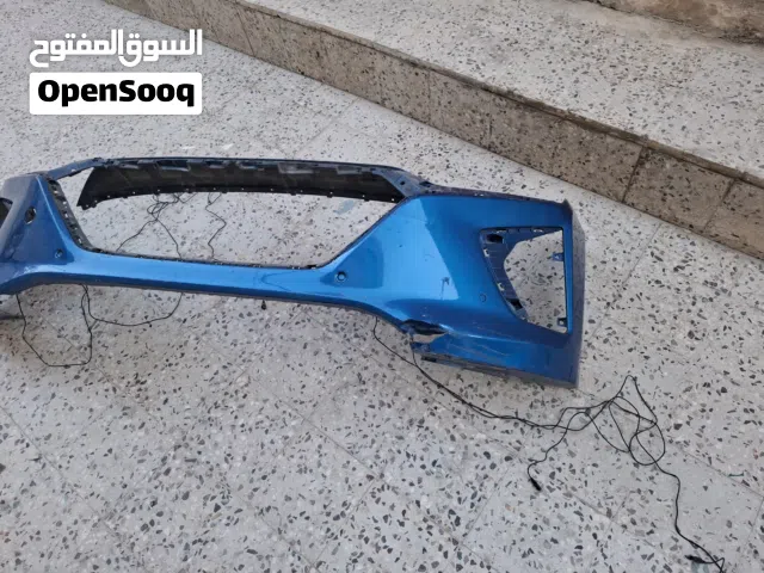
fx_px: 508
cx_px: 382
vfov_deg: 58.9
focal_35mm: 23
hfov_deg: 73.9
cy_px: 286
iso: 100
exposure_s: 1/100
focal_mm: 5.54
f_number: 1.8
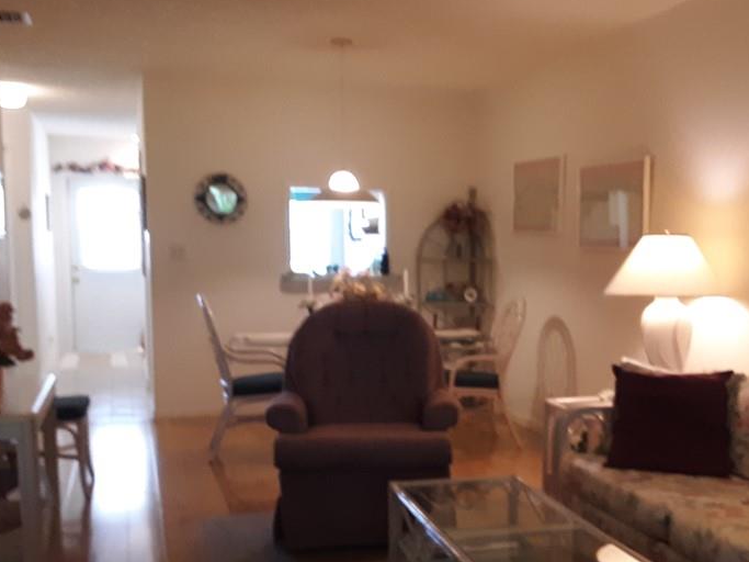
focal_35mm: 42
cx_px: 440
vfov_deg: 34.2
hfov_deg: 44.6
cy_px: 352
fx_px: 909
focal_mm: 2.91
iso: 160
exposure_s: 1/30
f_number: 1.9
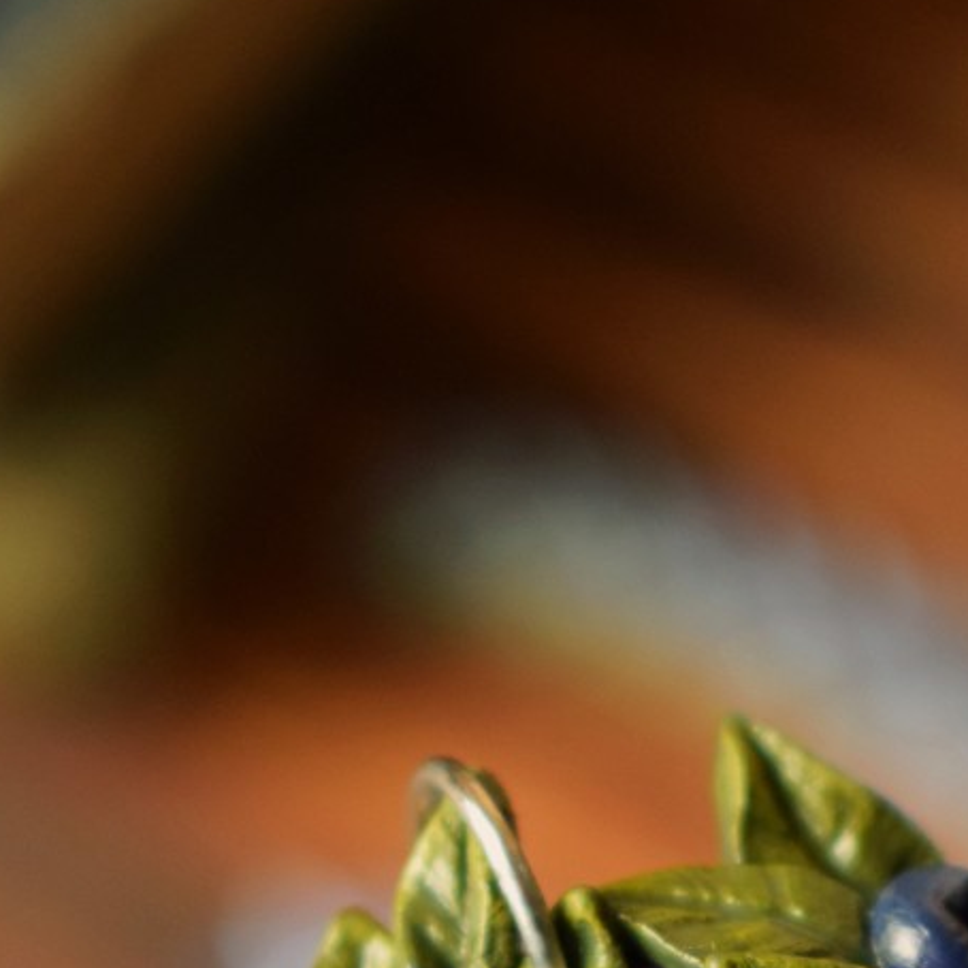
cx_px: 655
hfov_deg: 9.8
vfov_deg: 9.7
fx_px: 5634
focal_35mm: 178
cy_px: 1196
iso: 1400
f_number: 5.6
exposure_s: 1/60
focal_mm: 55
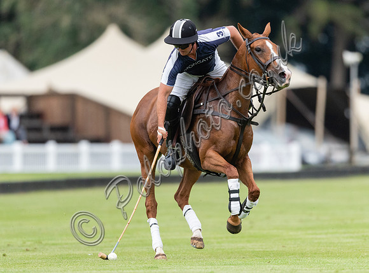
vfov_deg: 2.0
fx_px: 7691
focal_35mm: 725
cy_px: 125
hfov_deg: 2.7
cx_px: 174
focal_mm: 500
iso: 1250
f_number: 4
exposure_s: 1/4000
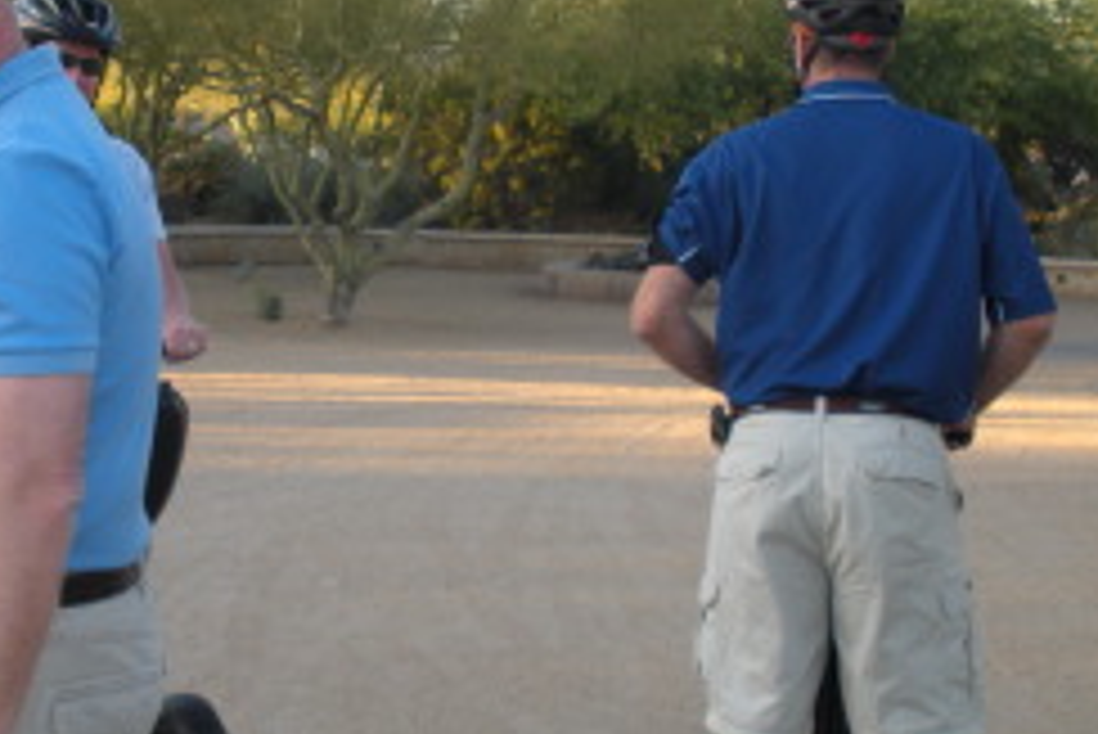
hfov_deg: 28.8
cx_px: 500
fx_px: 2136
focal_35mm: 70
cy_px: 293
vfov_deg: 19.5
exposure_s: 1/96.5
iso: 88
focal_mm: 6.3
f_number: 3.5
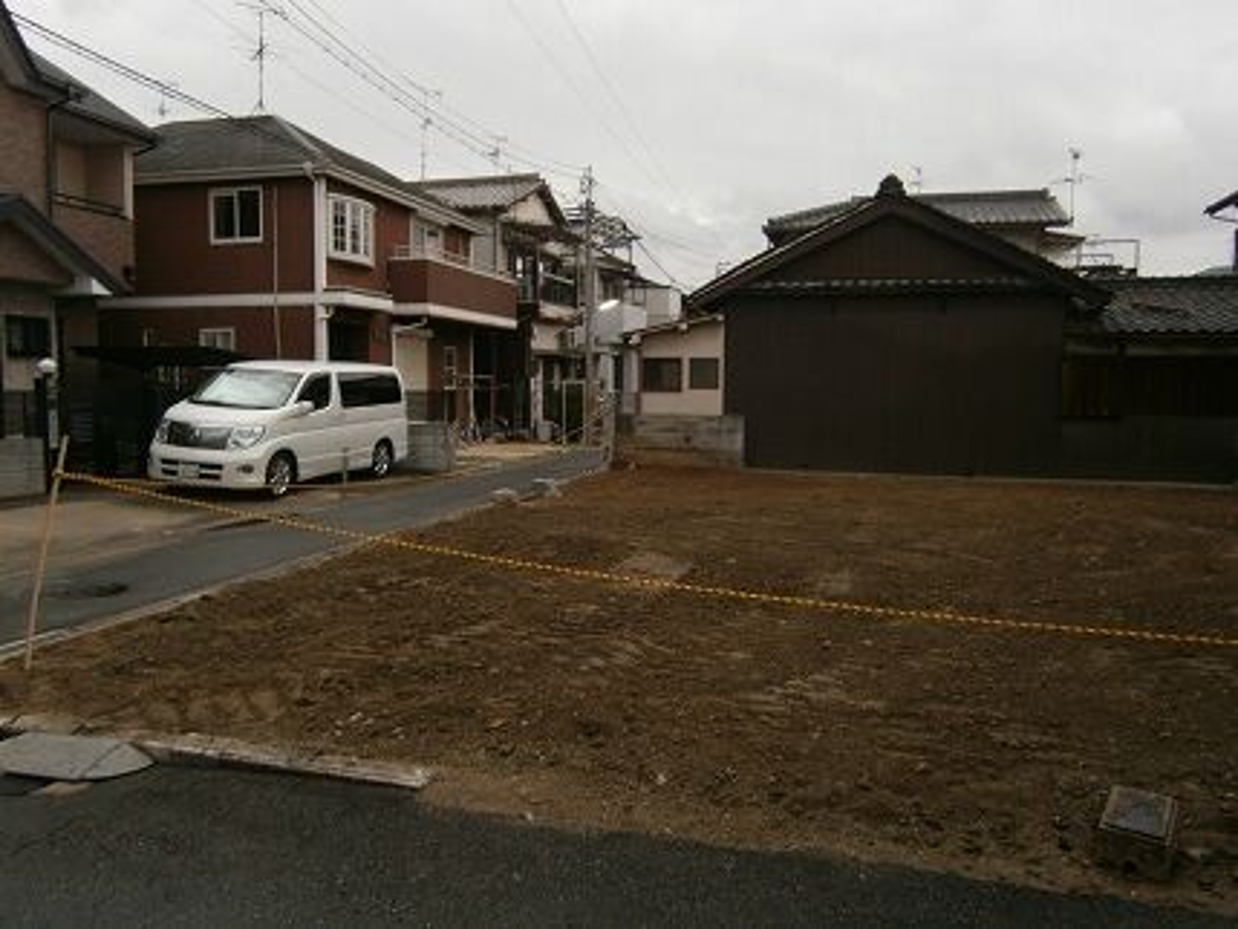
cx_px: 619
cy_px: 464
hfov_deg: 67.3
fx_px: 930
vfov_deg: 53.1
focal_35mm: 26
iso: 125
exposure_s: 1/30
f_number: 2.8
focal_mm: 4.7
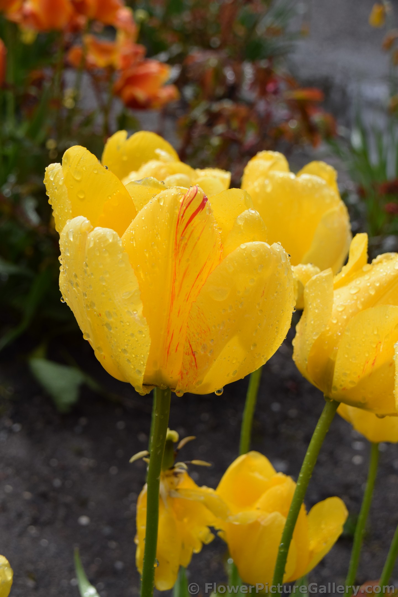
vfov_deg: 35.1
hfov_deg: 23.8
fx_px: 945
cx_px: 199
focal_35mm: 57
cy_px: 298
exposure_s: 1/320
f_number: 9
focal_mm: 38
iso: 200
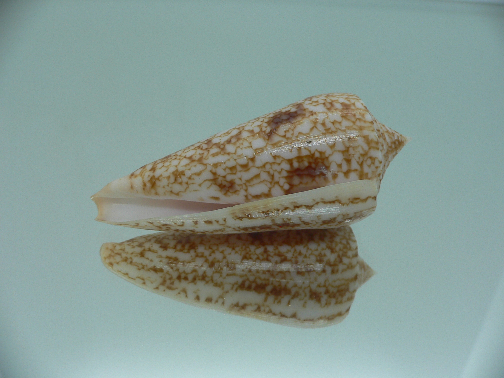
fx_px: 510
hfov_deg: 52.6
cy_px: 189
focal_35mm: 35
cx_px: 252
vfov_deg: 40.7
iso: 80
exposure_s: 1/60
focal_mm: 4.6
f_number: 2.8
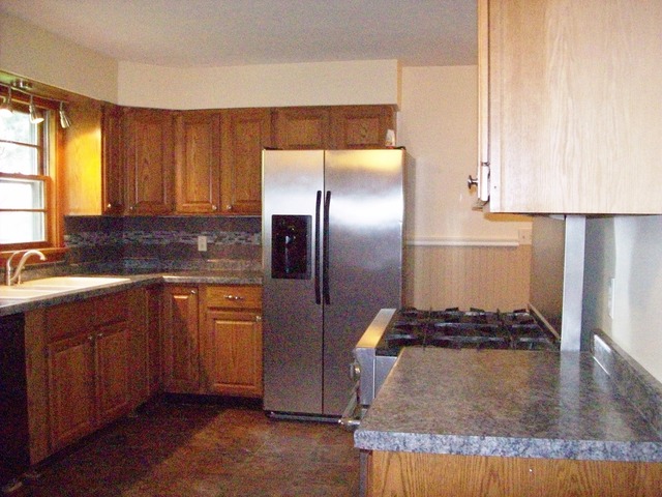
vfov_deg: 39.7
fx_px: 688
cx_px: 331
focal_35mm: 36
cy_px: 248
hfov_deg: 51.4
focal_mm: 6
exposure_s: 1/128
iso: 800
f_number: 2.7
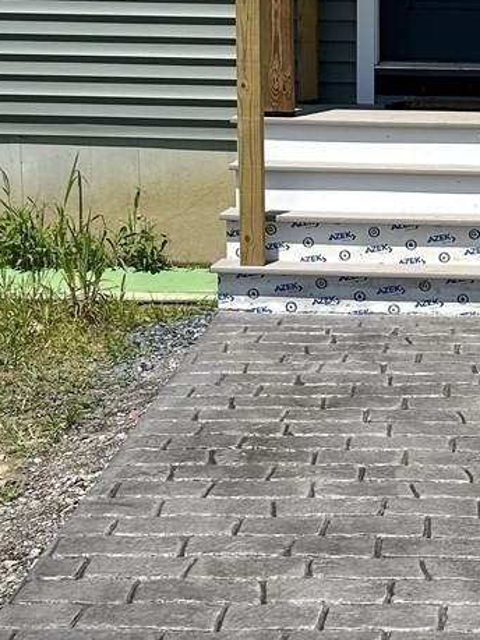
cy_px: 385
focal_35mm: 87
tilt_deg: -12.2
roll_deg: -1.1
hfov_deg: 16.7
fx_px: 1609
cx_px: 460
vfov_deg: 22.5
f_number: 1.5
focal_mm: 5.7
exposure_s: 1/5882
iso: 50
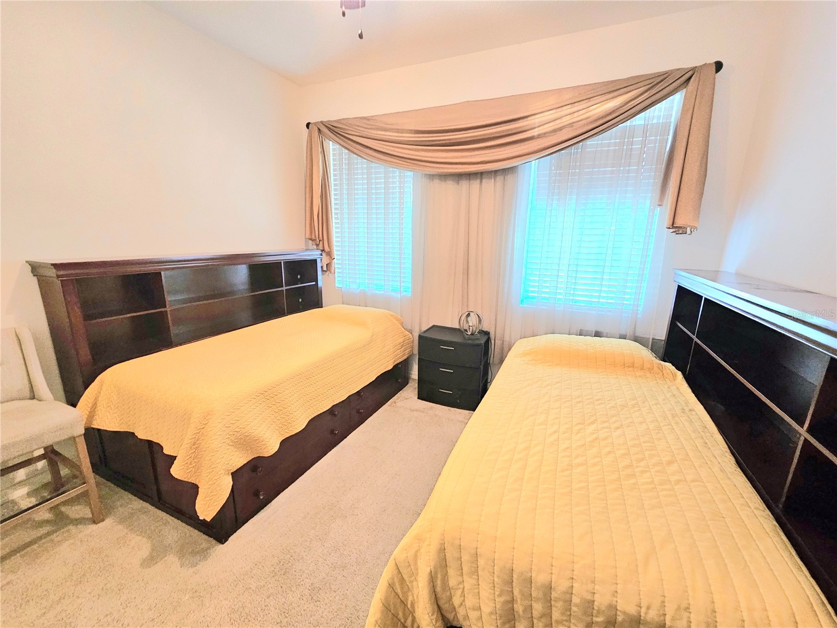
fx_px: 314
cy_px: 314
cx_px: 418
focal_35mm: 13
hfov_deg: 106.2
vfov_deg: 89.9
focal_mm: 2.2
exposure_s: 1/40
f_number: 2.2
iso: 320
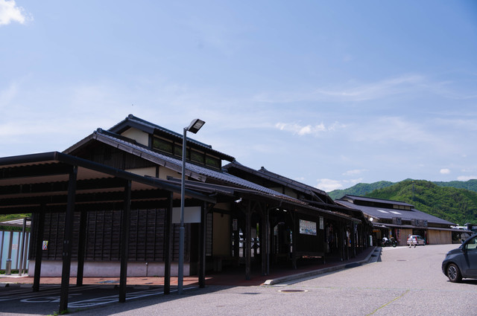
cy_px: 158
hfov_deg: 50.7
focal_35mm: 38
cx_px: 238
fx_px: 503
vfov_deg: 35.0
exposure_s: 1/160
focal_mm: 38
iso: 125
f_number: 6.3
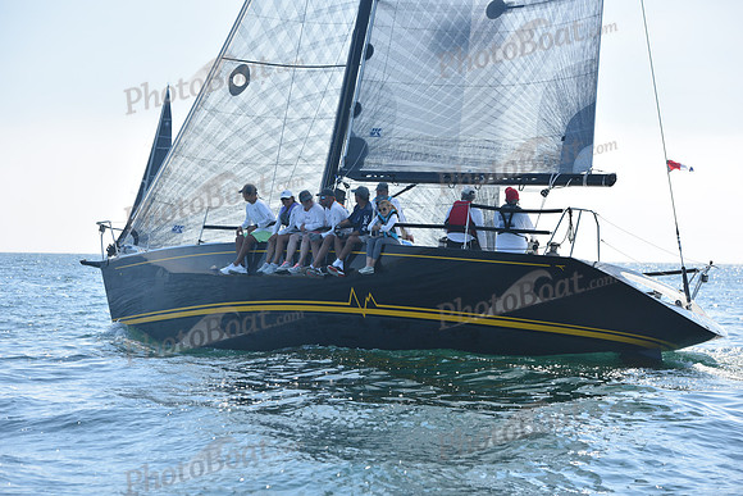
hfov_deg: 20.0
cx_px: 372
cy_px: 248
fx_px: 2106
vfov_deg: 13.4
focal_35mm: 102
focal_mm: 102
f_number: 5.6
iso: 320
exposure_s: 1/1600
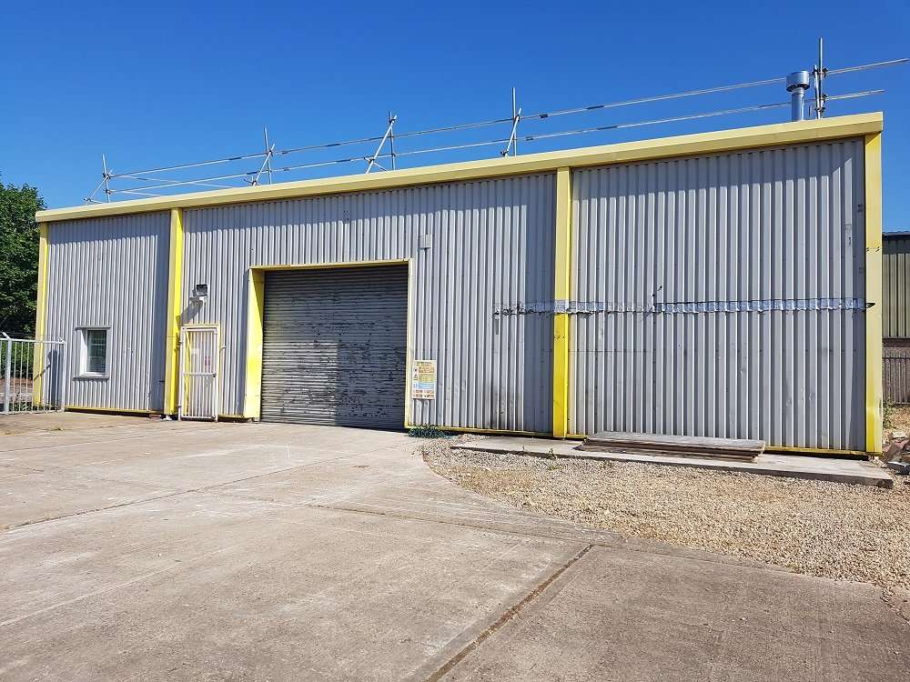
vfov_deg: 53.1
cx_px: 455
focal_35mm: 26
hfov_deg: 67.3
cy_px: 341
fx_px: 683
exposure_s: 1/2496
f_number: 1.7
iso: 50
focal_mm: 4.2
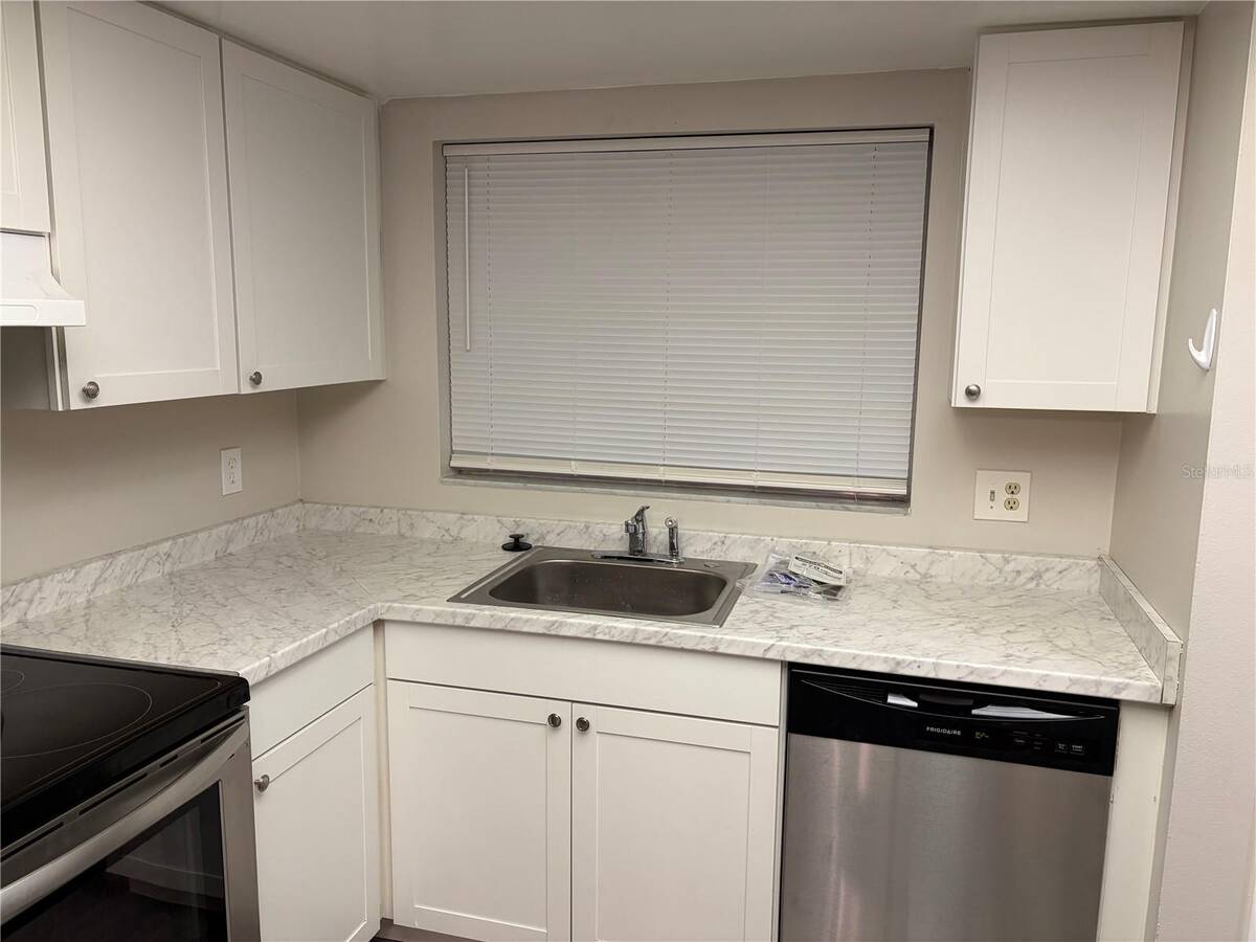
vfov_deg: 53.1
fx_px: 943
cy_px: 471
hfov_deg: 67.3
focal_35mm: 26
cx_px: 628
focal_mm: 5.96
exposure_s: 1/60
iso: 125
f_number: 1.6
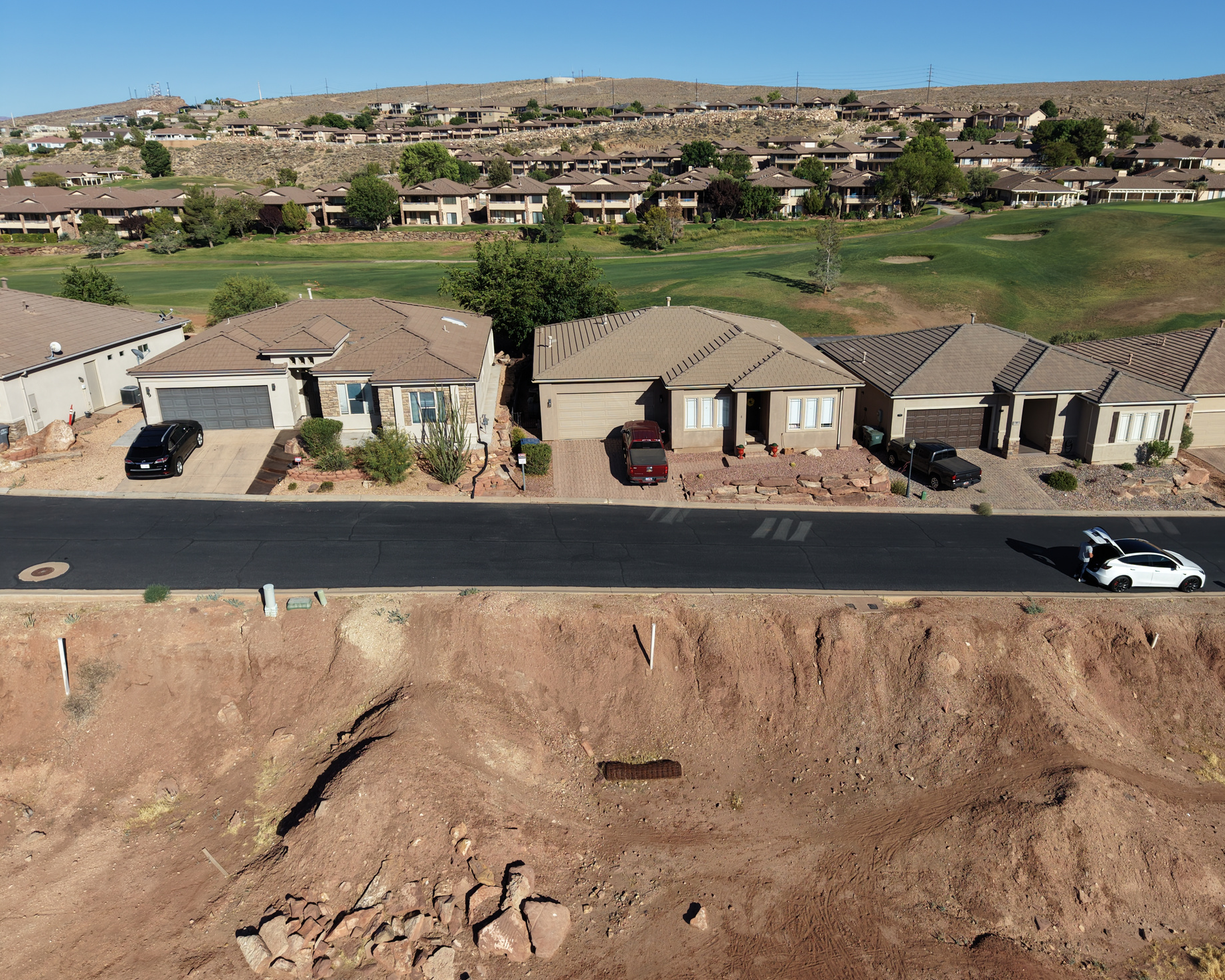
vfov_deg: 54.9
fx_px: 943
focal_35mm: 26
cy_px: 489
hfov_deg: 65.9
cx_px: 675
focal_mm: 8.67
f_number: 1.8
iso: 130
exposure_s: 1/5000
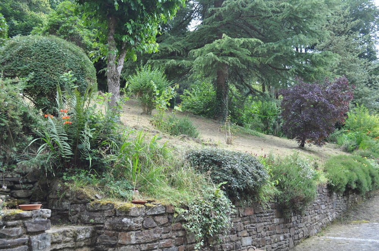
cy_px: 126
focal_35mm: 36
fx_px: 379
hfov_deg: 53.2
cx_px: 190
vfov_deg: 36.8
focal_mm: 24
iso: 250
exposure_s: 1/160
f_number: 6.3
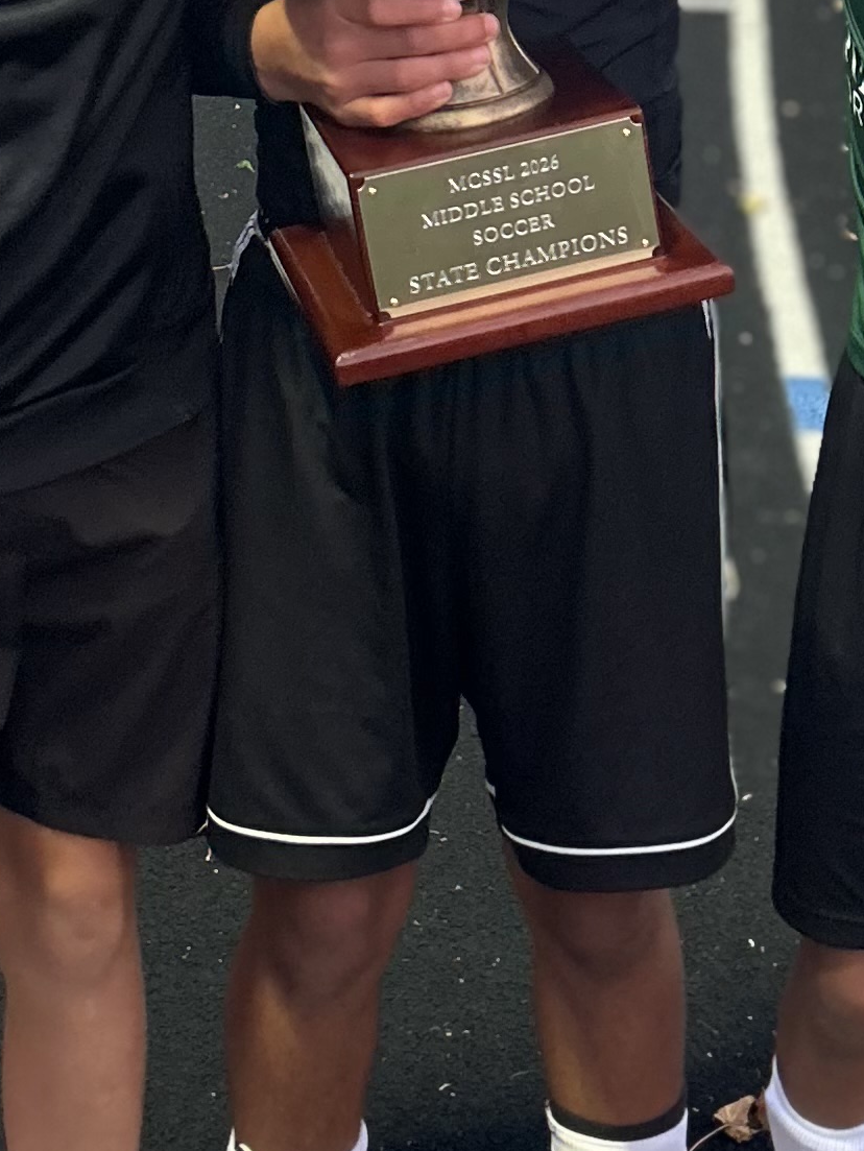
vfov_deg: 20.2
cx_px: 460
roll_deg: -0.6
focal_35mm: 95
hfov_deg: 15.6
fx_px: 3160
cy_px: 114
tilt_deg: -16.2
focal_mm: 5.7
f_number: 1.5
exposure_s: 1/60
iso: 200
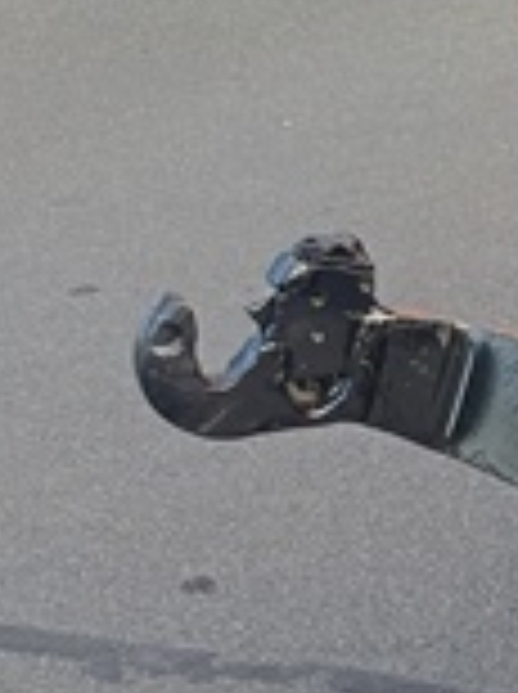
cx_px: 1149
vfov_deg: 18.8
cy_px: 176
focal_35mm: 104
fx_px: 2081
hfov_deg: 12.0
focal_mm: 4.65
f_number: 1.8
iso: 50
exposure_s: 1/158
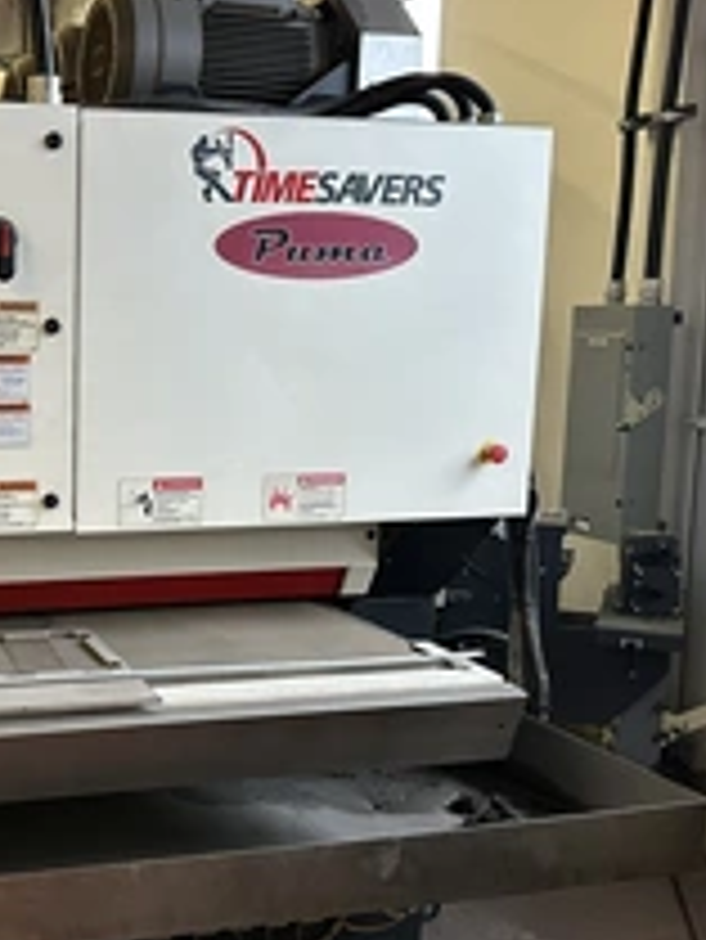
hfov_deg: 29.8
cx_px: 27
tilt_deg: -8.0
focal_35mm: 46
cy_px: 517
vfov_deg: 41.2
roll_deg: -0.4
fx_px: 1250
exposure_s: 1/60
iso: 400
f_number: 1.78
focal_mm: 6.86
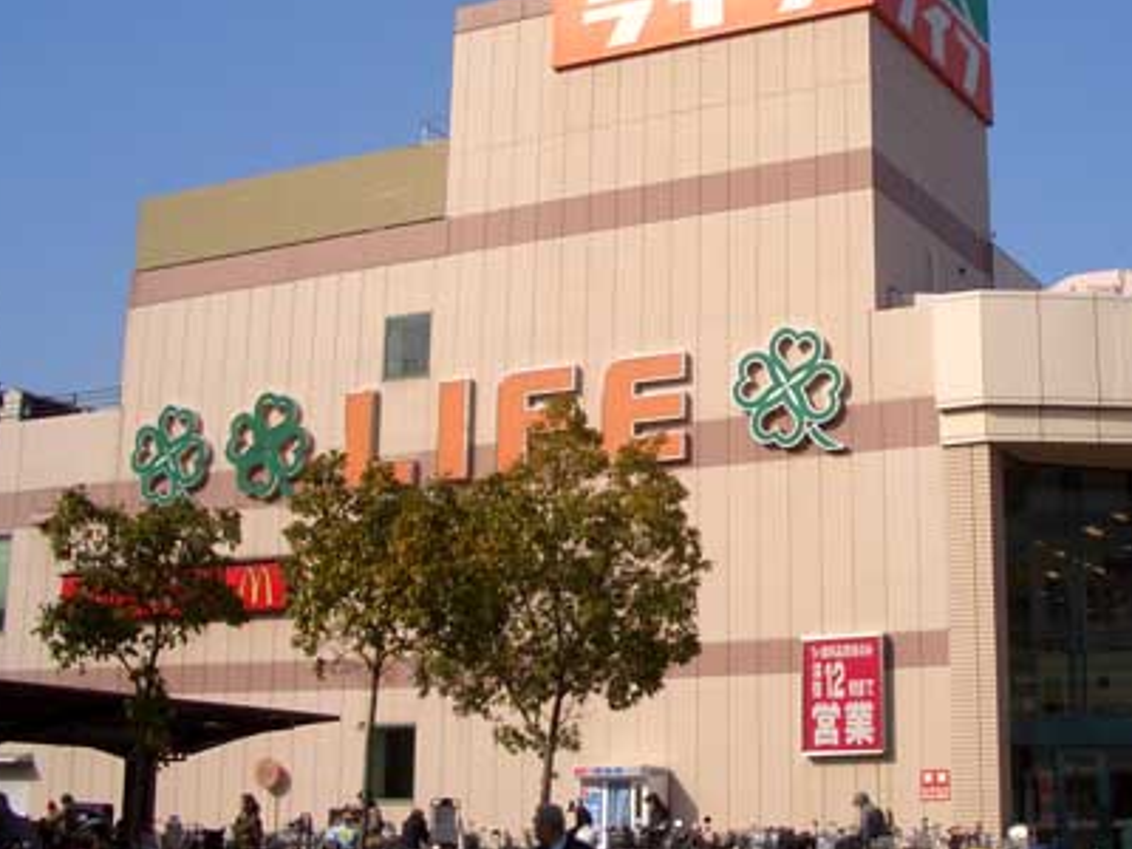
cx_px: 770
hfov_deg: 34.0
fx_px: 1831
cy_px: 269
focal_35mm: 56
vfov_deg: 25.9
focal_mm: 5.8
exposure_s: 1/800
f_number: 4.3
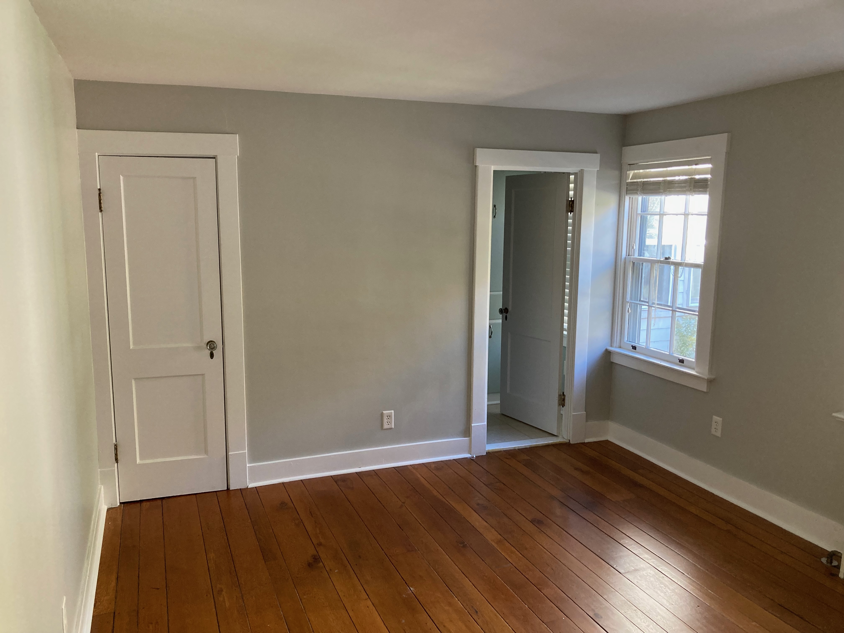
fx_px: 683
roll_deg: +0.0
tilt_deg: -8.7
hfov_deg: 63.4
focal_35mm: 28
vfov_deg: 49.7
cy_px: 316
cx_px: 422
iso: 160
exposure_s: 1/60
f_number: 1.8
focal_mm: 3.99
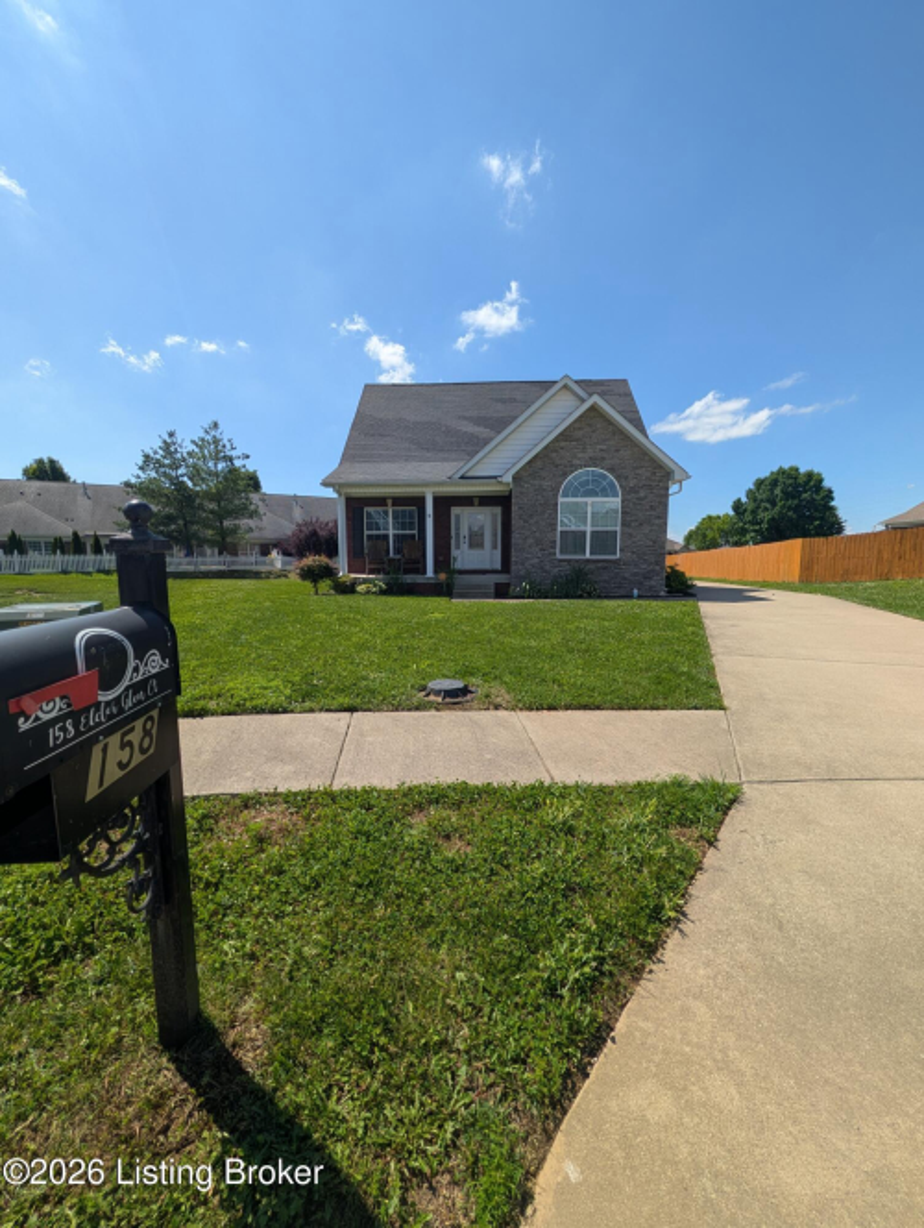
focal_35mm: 12
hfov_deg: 94.6
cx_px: 462
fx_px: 426
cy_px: 614
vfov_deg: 110.5
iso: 49
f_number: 1.7
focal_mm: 2.02
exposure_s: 1/2439
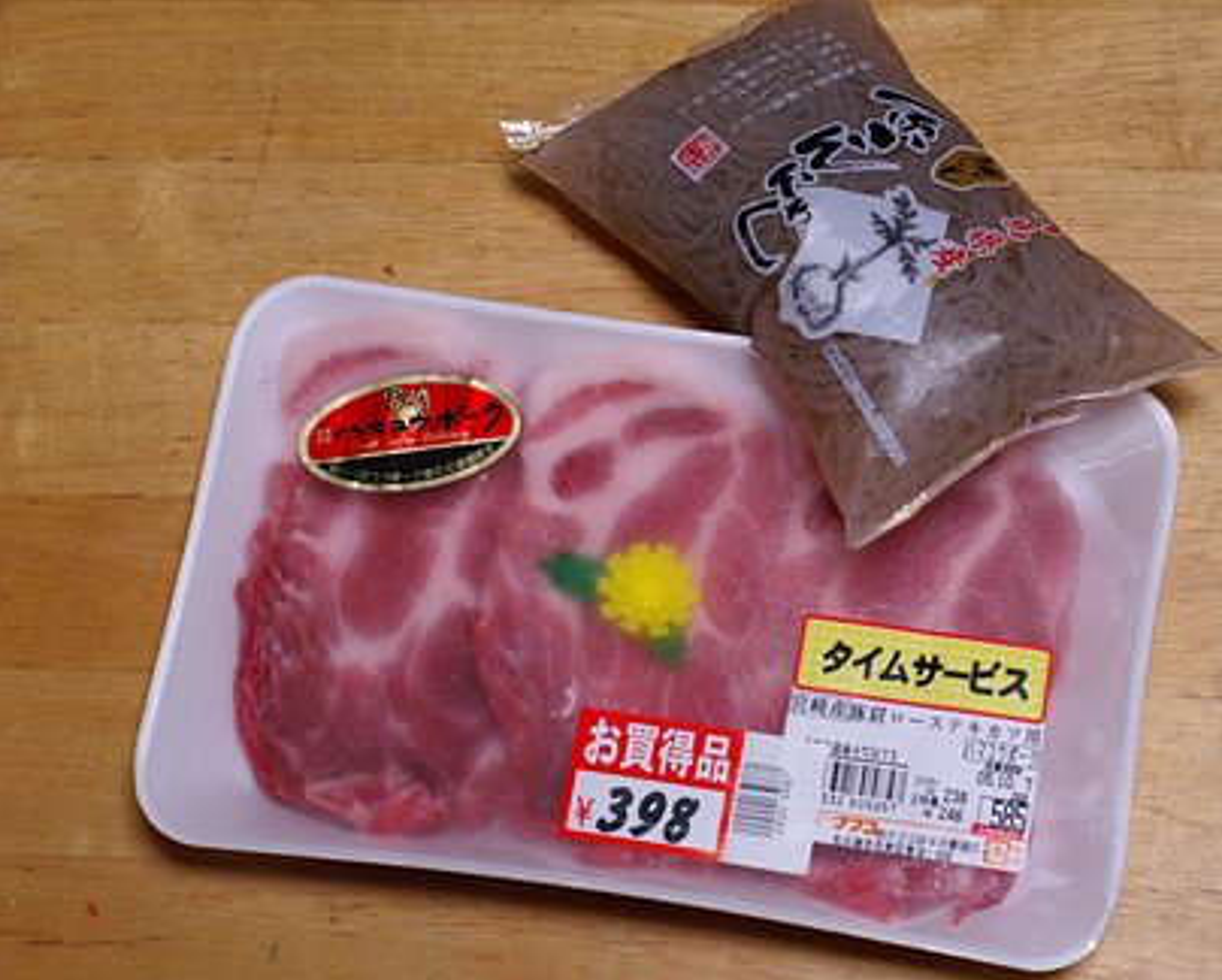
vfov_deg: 17.3
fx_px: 3222
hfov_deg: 21.4
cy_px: 487
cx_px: 765
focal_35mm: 89
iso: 1600
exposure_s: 1/60
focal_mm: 50
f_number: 4.5
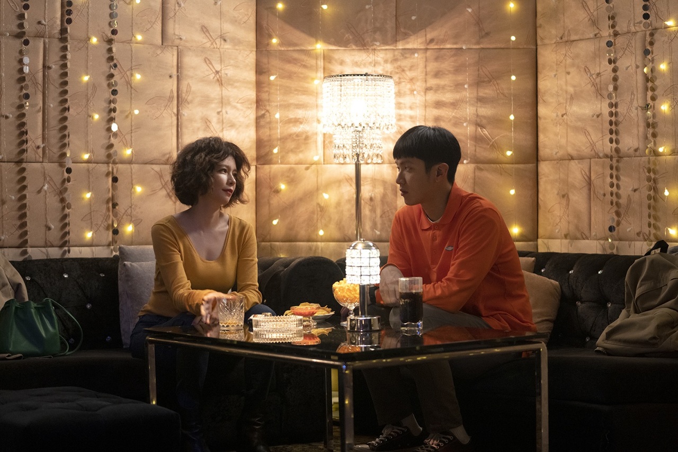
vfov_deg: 19.5
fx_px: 1318
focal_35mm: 70
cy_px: 226
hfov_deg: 28.8
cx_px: 339
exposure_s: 1/60
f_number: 2.8
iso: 3200
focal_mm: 70
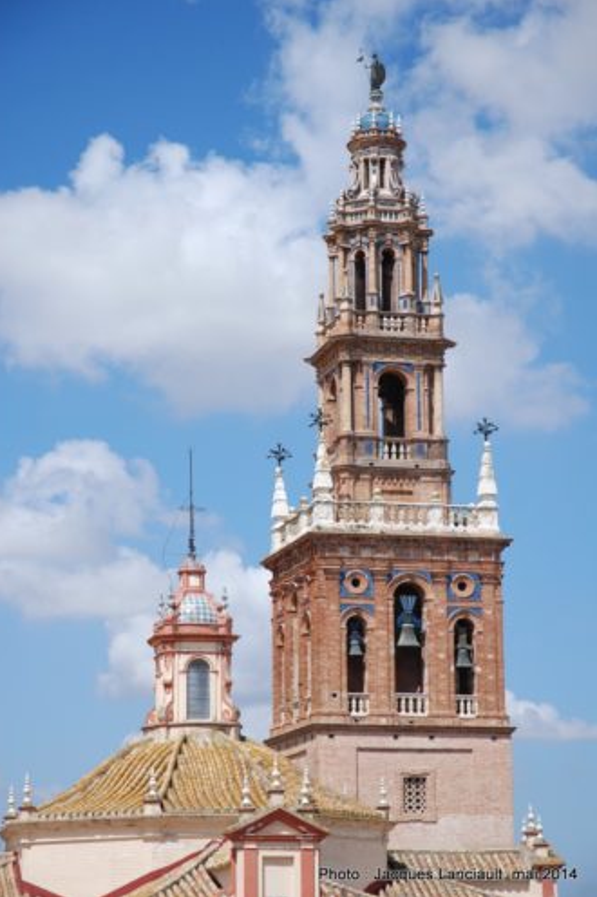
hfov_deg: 13.9
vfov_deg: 20.7
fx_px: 2454
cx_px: 296
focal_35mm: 99
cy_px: 448
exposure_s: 1/500
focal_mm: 65
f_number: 5.6
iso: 100
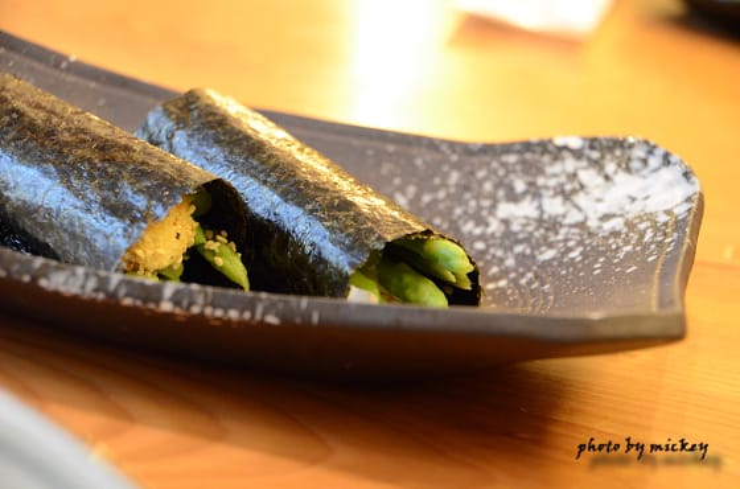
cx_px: 370
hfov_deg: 21.0
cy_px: 244
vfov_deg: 13.9
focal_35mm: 98
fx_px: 1999
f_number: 5
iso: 3200
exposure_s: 1/13
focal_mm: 65
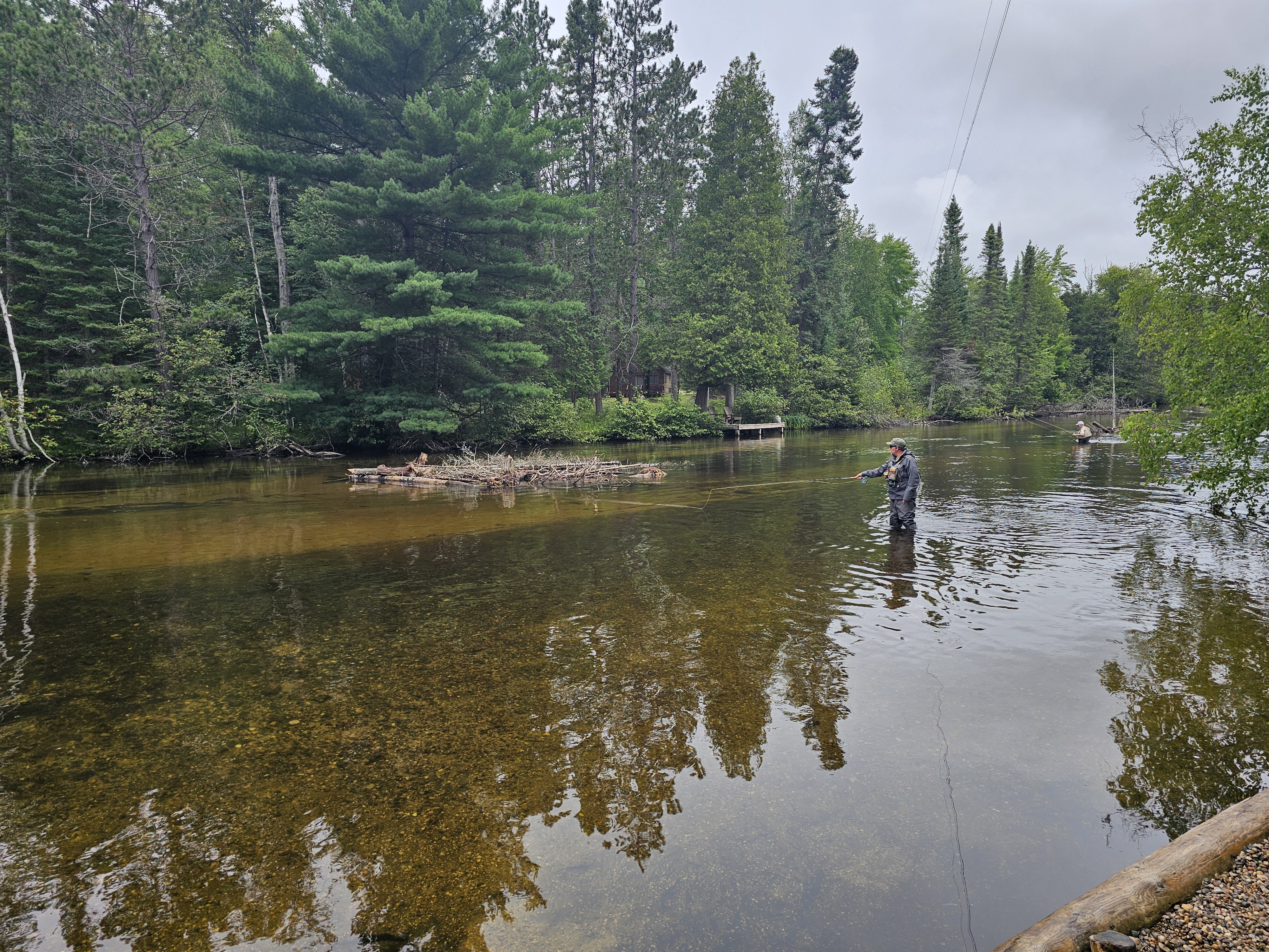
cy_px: 476
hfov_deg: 73.9
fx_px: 843
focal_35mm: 23
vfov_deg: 58.9
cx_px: 634
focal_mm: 6.3
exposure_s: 1/318
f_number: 1.7
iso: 10
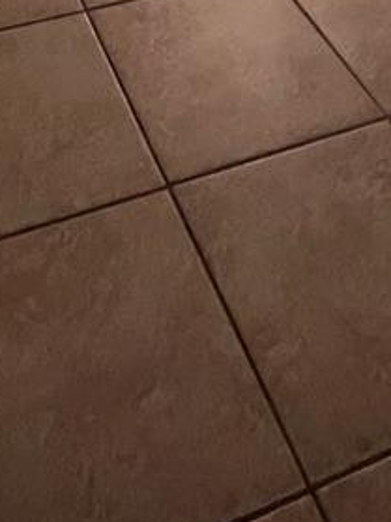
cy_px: -425
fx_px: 844
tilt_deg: -13.2
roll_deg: -0.6
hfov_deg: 25.8
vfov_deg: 21.6
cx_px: 110
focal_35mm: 56
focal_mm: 1.57
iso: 400
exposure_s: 1/60
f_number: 1.8
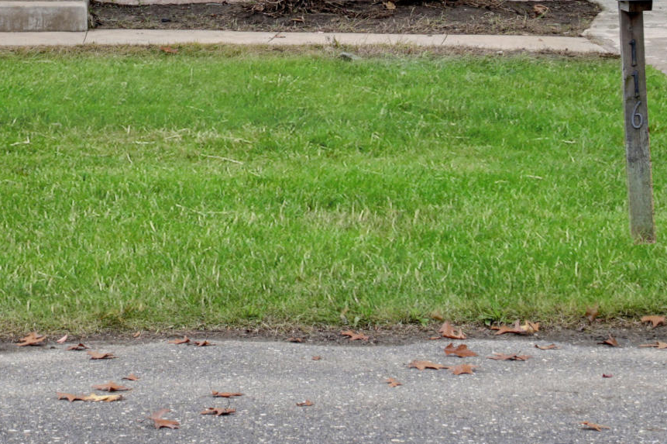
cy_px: -141
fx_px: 2259
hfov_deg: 16.6
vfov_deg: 10.9
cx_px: 67
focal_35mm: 122
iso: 100
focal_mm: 35
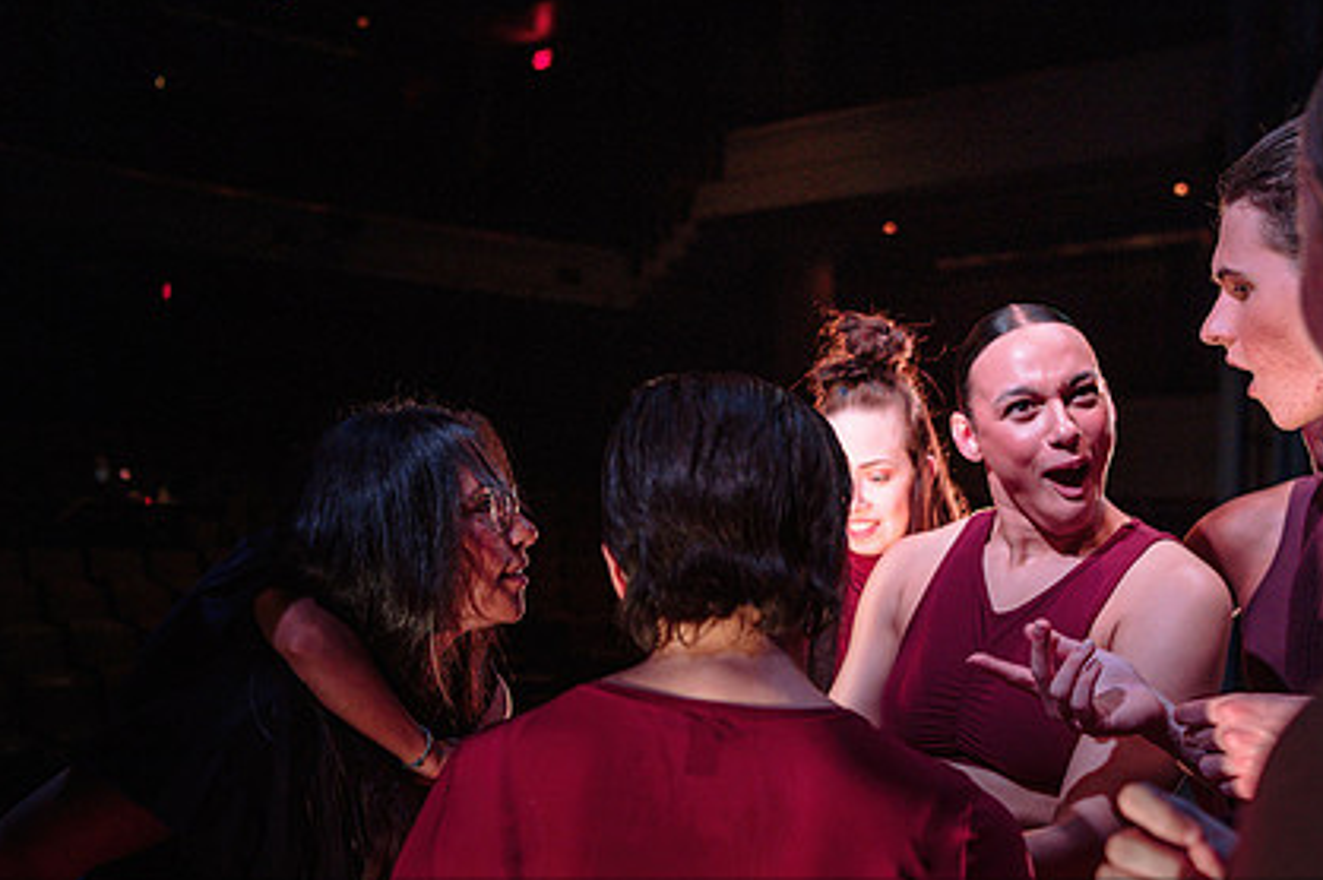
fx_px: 1579
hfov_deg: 45.4
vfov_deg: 31.0
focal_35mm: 43
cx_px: 734
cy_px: 551
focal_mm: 31
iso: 2000
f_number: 2.8
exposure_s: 1/200
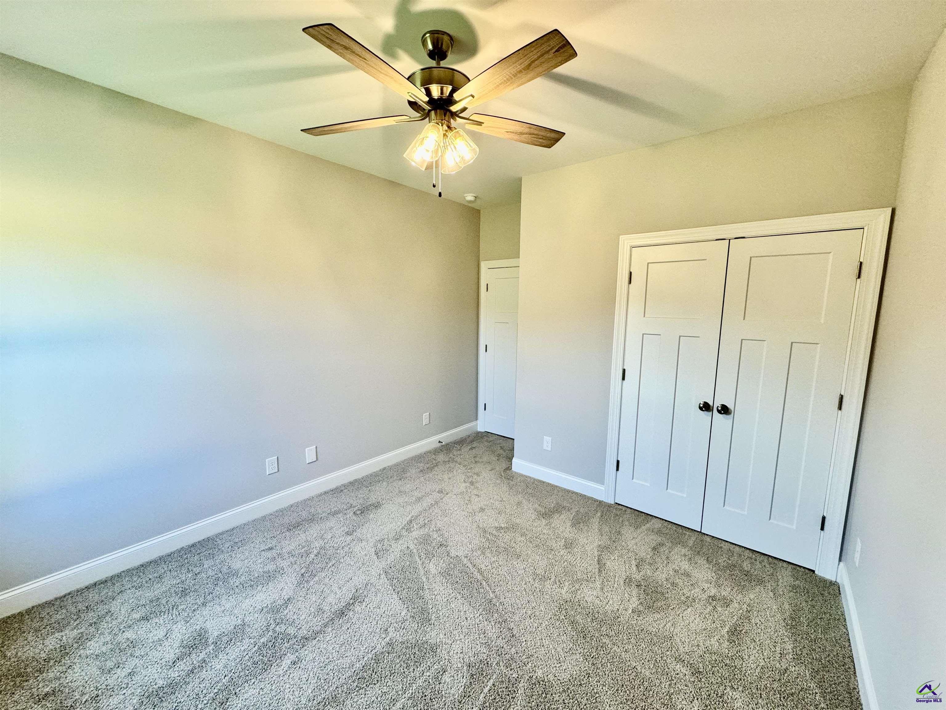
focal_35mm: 14
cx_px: 473
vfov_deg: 85.7
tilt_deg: -7.8
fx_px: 383
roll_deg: -1.4
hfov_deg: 102.1
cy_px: 355
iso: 160
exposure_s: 1/120
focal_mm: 2.22
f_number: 2.2
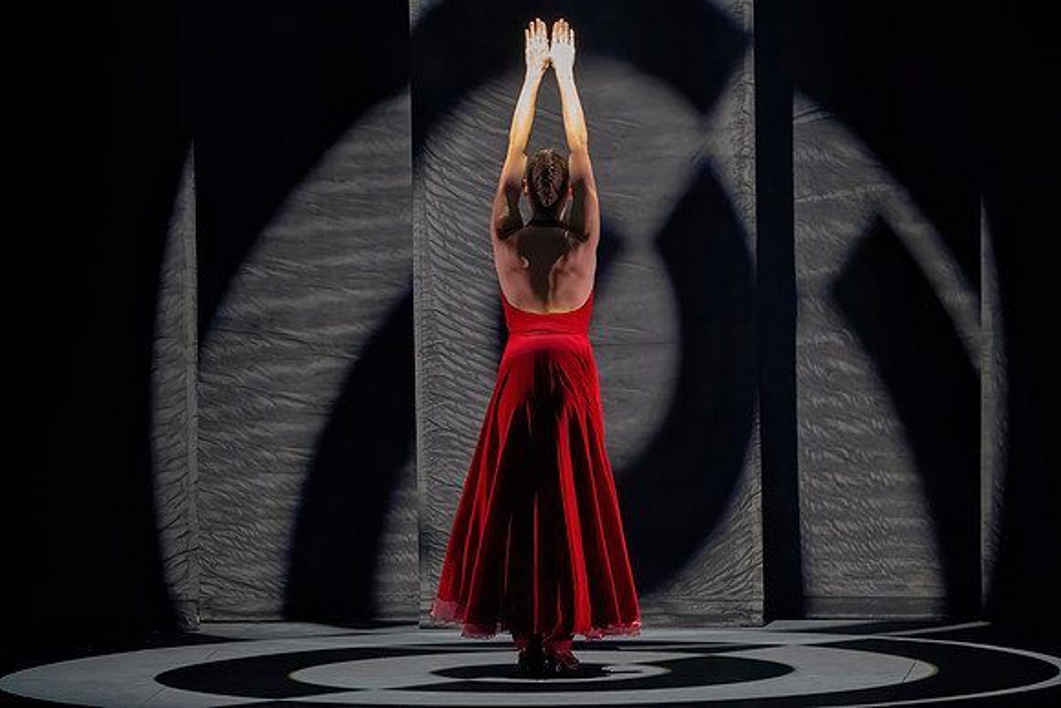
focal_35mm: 385
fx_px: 11340
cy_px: 409
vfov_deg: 3.6
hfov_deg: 5.4
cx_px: 618
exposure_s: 1/400
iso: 25600
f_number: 7.1
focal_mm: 330
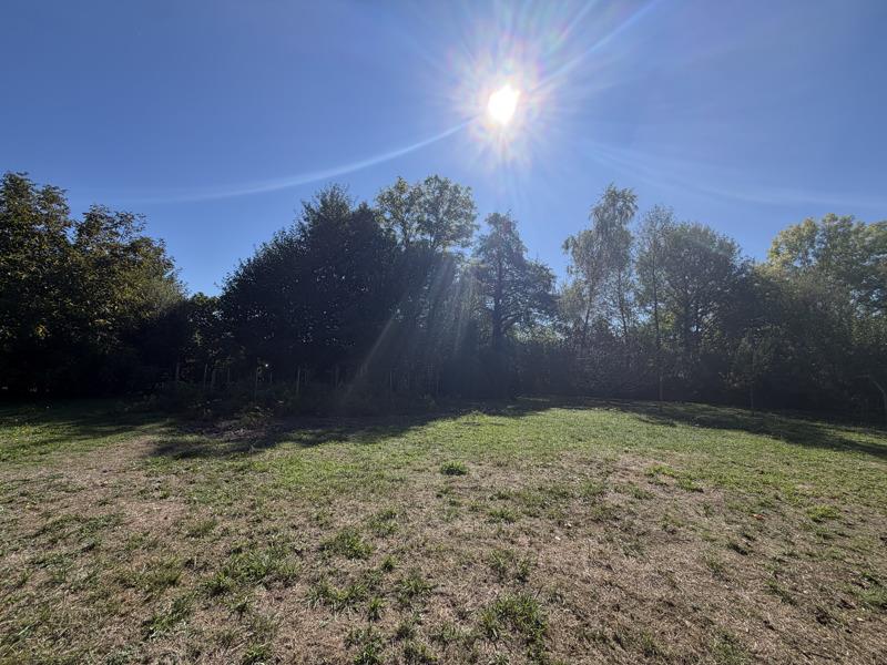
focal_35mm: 14
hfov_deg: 102.1
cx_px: 444
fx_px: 359
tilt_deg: +5.3
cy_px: 332
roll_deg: -1.8
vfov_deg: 85.7
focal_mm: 2.22
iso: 32
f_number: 2.2
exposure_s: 1/1211
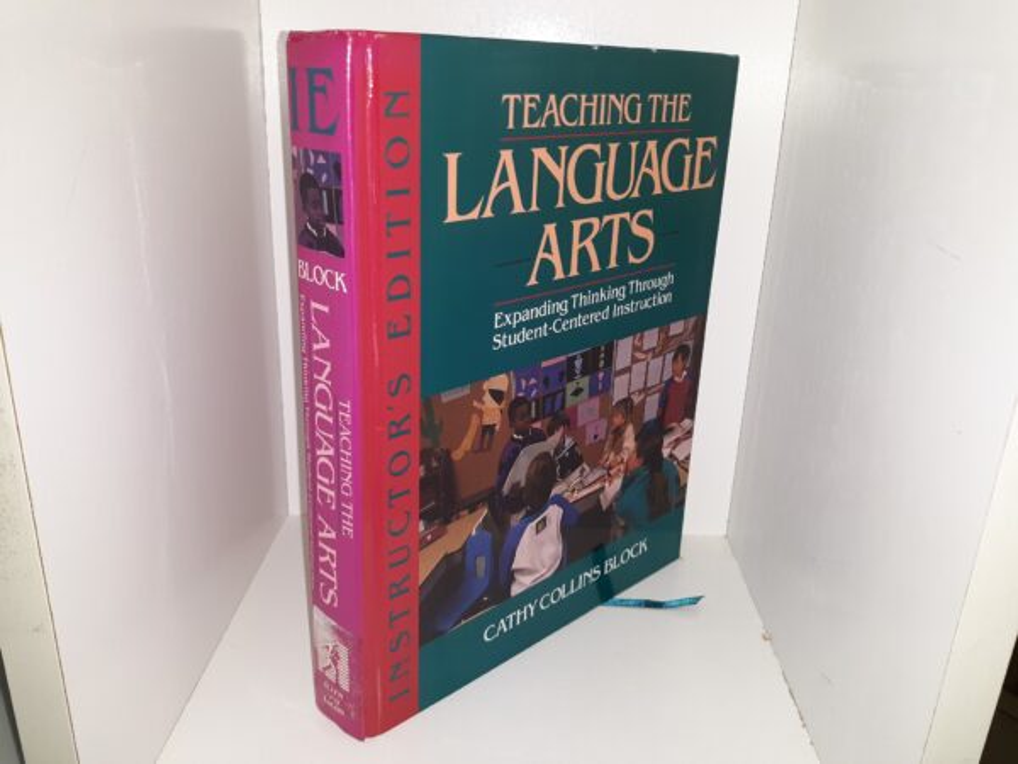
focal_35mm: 28
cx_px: 509
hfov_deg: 63.4
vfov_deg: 49.7
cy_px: 382
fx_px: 823
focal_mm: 3.7
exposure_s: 1/120
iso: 64
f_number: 1.7
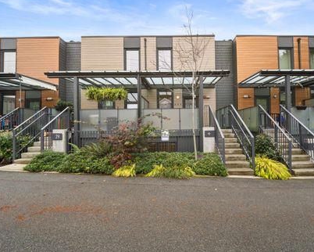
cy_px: 122
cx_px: 177
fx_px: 130
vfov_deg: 88.0
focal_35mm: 14
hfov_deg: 100.2
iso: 250
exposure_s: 1/25
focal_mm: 12
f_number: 7.1
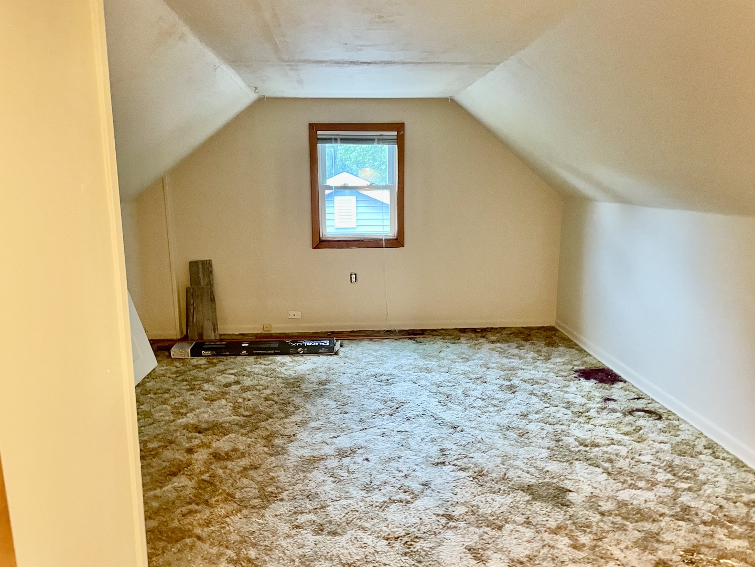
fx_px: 567
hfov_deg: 67.3
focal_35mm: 26
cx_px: 378
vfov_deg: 53.1
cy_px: 284
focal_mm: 4.2
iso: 640
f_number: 1.6
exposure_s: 1/40
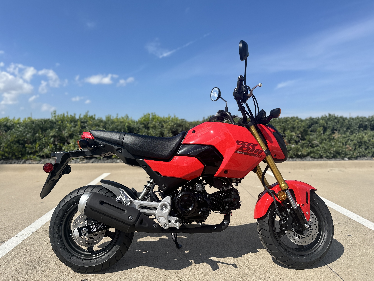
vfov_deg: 56.8
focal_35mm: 24
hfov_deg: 71.6
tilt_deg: +0.1
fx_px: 259
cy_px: 140
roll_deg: +0.2
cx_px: 187
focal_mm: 6.86
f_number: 1.78
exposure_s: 1/5525
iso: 80
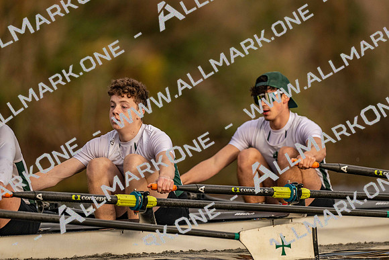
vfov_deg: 2.3
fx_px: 6485
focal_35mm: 600
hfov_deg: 3.4
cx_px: 194
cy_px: 130
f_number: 4
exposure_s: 1/2500
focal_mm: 600
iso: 1250
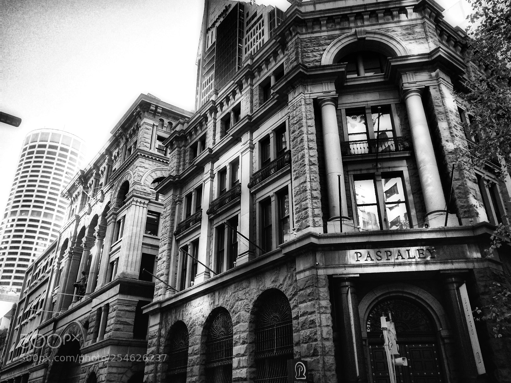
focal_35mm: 29
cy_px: 192
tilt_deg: +28.6
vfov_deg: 48.2
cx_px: 256
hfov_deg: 61.7
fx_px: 428
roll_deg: +0.2
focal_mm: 4.15
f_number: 2.2
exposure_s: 1/199
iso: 32
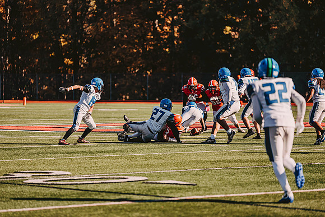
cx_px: 162
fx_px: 1670
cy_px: 108
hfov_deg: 11.1
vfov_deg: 7.4
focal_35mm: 185
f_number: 3.2
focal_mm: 185
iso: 250
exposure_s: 1/2500
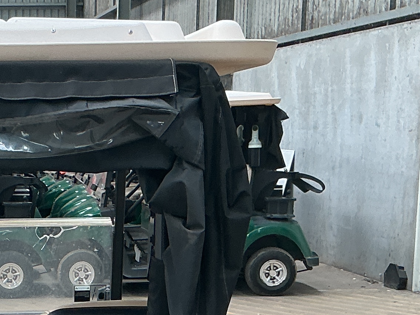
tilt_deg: -10.6
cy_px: 369
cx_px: -30
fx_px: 1250
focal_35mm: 103
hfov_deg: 18.4
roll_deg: +1.2
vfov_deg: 14.0
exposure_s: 1/100
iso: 25
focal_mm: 3
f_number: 1.8
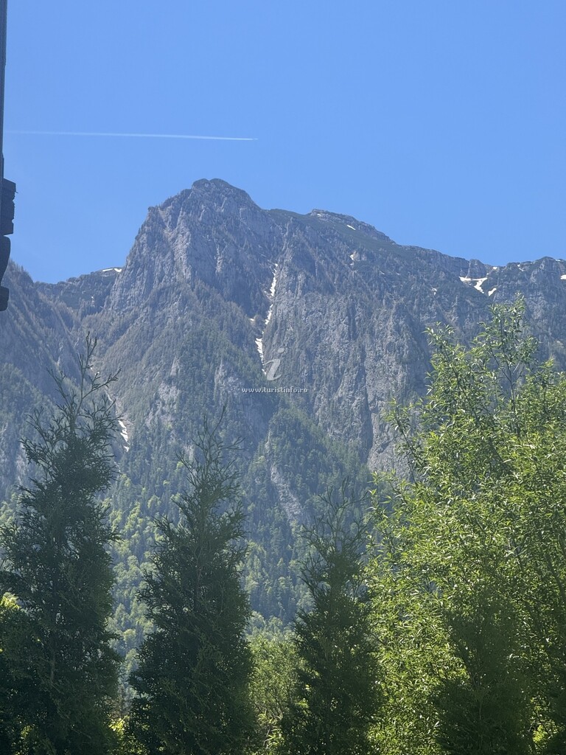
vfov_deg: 16.4
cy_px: 378
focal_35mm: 120
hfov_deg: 12.3
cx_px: 283
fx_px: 2616
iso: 50
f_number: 2.8
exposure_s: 1/891
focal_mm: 15.66
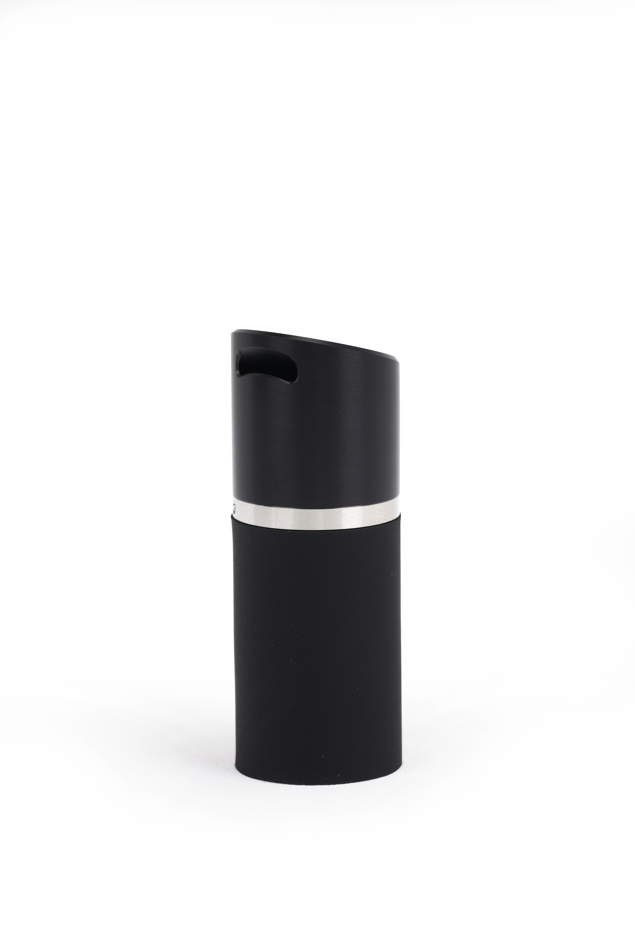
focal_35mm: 105
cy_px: 476
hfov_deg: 13.0
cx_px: 318
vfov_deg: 19.5
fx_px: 2778
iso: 125
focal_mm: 105
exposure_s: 1/160
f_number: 14
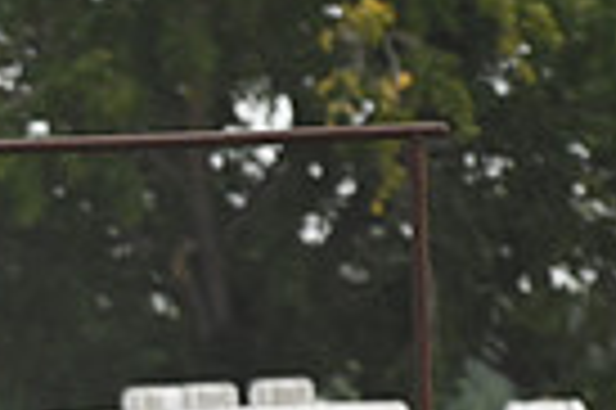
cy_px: 818
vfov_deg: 1.6
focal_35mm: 846
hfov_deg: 2.4
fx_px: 14459
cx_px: -526
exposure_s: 1/8000
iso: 800
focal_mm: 200
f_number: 2.8
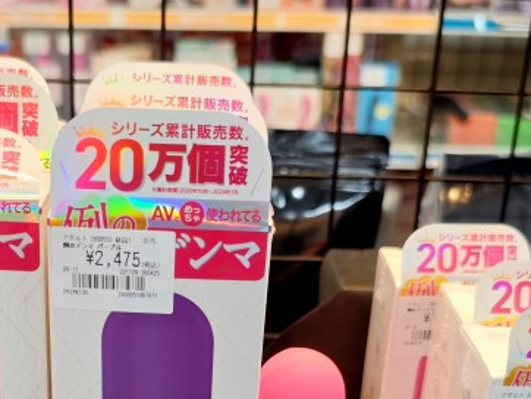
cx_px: 173
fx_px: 998
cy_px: 424
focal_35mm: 65
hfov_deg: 29.6
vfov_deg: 21.6
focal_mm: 8.71
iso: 200
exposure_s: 1/100
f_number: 1.67
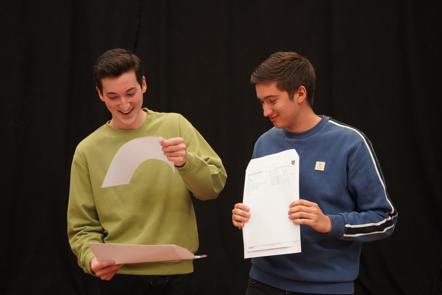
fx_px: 589
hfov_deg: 41.1
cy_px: 148
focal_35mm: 48
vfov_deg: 28.1
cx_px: 221
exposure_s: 1/160
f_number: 4.5
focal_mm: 48
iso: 4000
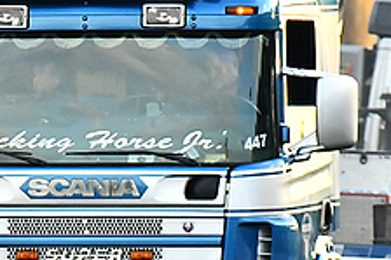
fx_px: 13978
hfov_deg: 1.6
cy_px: 231
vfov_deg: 1.1
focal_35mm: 1288
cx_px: 103
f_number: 5.6
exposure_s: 1/1600
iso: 2500
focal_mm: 240
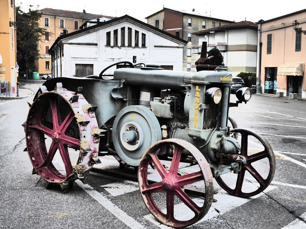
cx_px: 153
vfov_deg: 32.9
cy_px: 114
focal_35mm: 44
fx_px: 389
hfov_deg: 42.9
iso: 125
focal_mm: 7.8
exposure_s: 1/60
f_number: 3.9
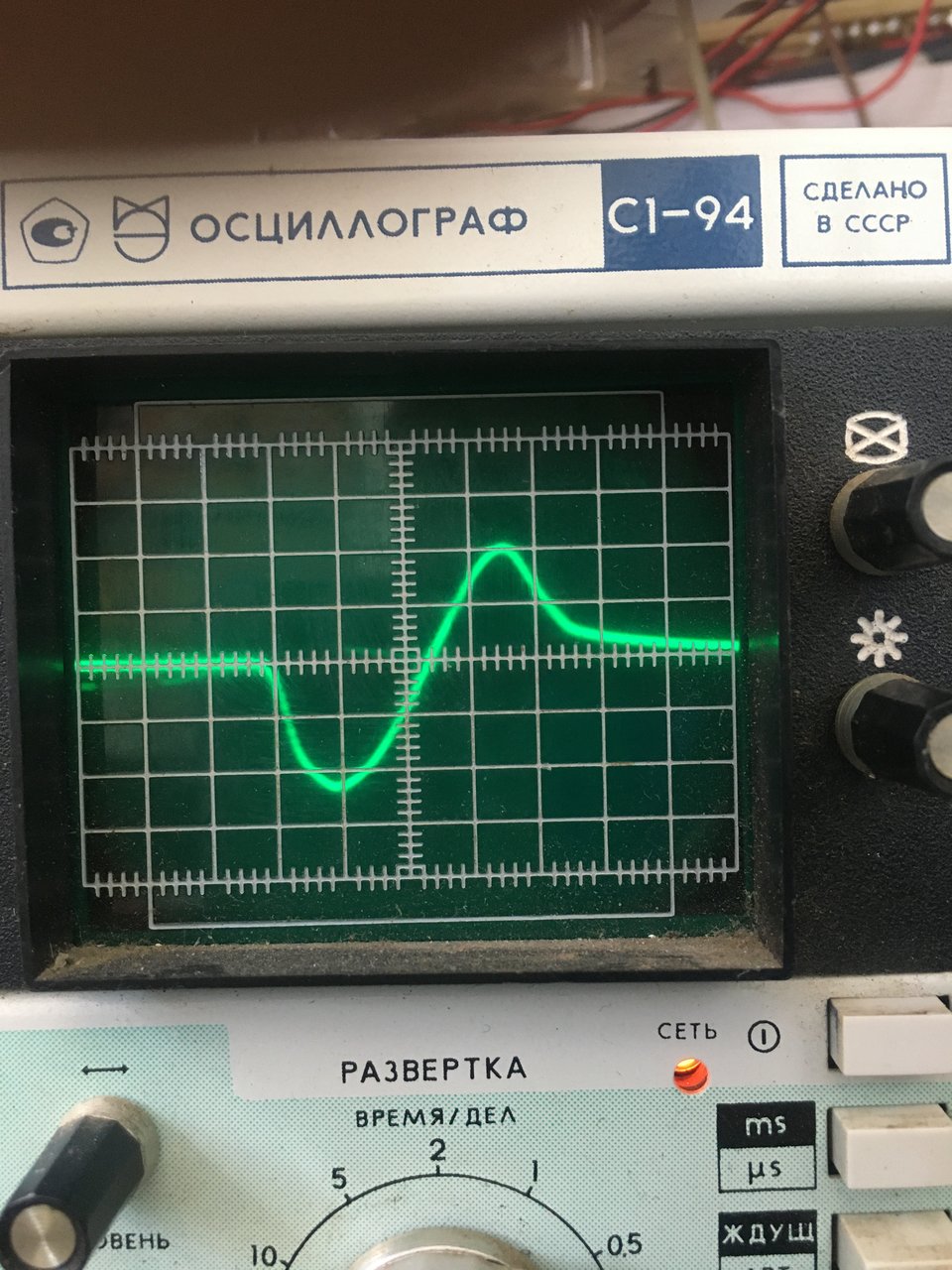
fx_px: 1063
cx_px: 476
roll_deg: +3.2
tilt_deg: -12.3
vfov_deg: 61.7
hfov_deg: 48.2
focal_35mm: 29
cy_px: 635
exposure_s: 1/33
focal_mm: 4.15
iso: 200
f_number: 2.2
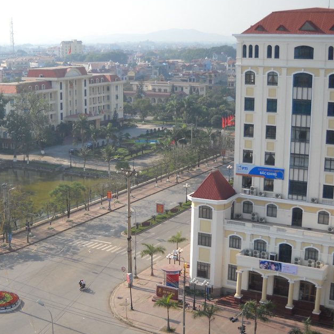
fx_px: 644
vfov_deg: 29.0
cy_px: 196
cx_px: 73
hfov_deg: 28.5
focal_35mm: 59
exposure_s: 1/192
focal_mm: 6.72
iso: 64
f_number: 5.5
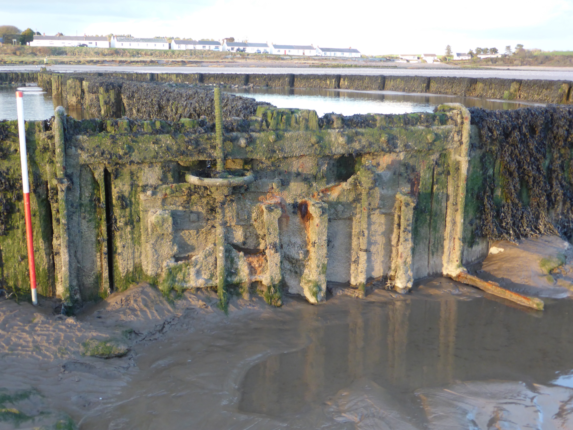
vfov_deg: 36.0
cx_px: 286
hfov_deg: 46.8
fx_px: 662
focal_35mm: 40
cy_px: 215
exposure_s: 1/60
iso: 200
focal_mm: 6.9
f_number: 3.9
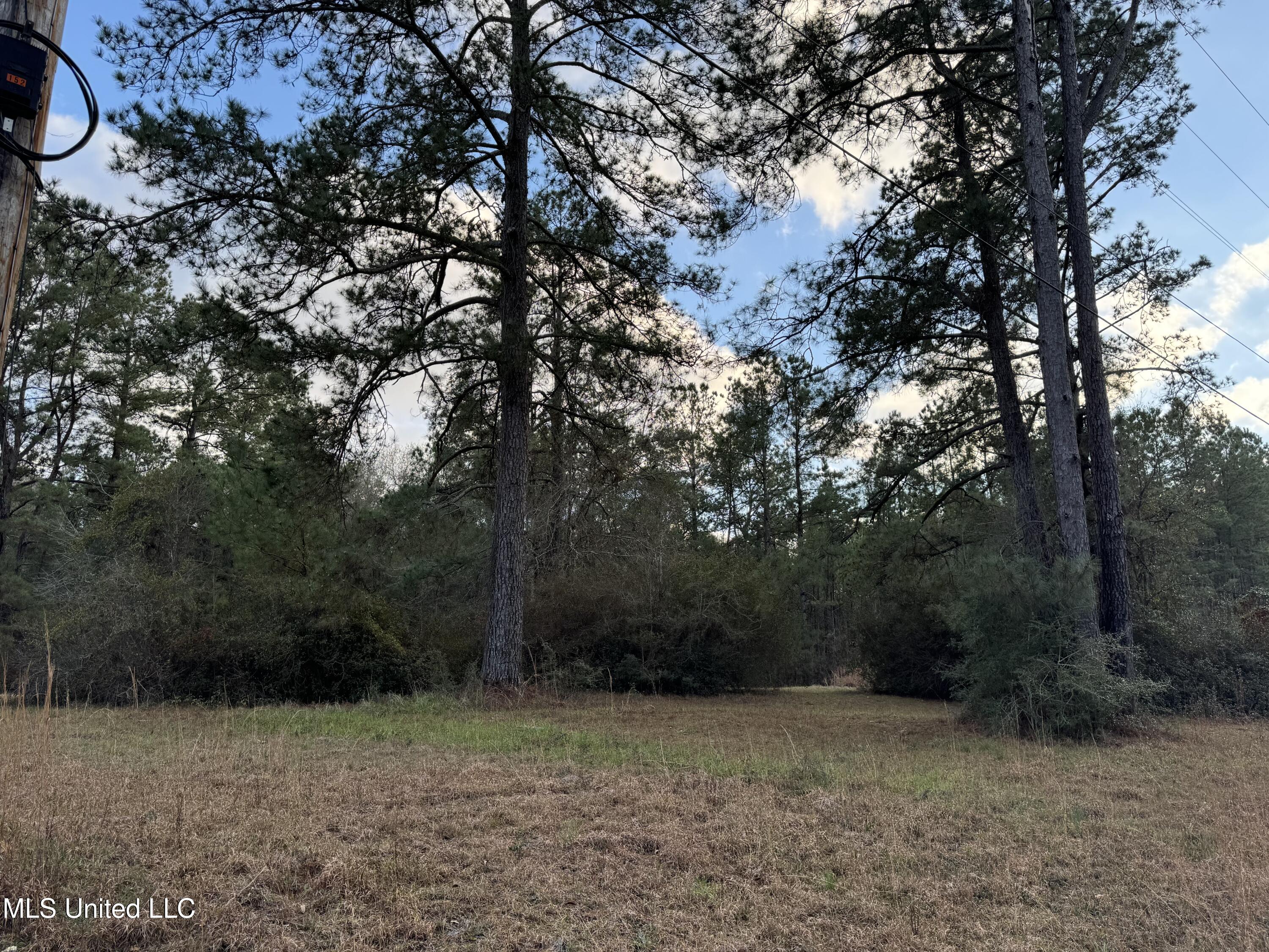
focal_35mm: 24
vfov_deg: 56.8
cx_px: 634
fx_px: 880
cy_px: 476
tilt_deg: +11.6
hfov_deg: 71.6
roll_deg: +0.5
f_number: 1.78
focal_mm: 6.76
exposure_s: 1/510
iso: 80
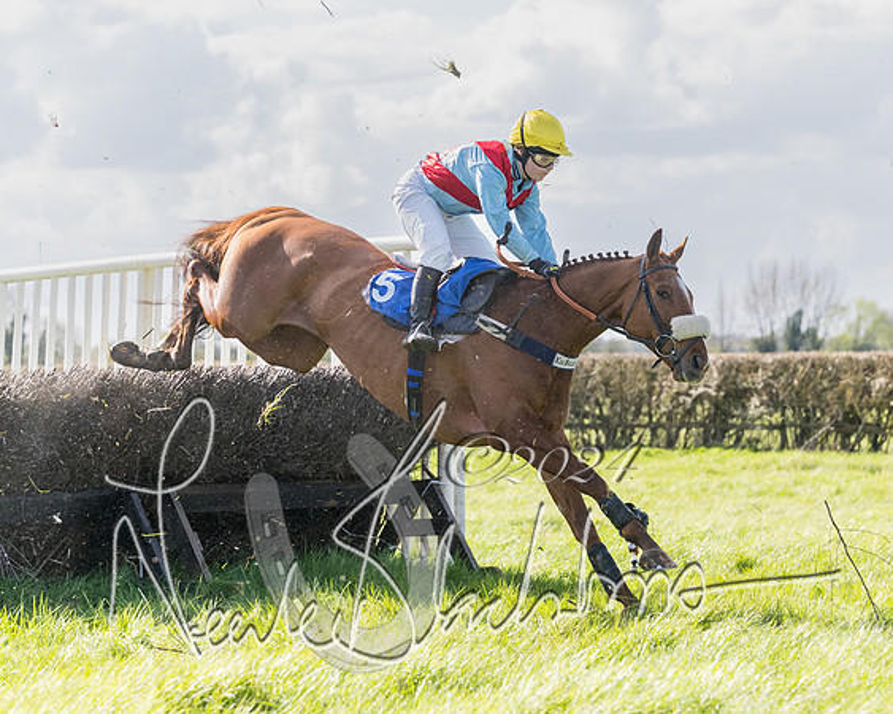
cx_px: 472
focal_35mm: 167
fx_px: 4410
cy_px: 216
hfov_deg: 11.6
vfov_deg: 9.2
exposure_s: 1/2000
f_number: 4
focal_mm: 92
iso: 400
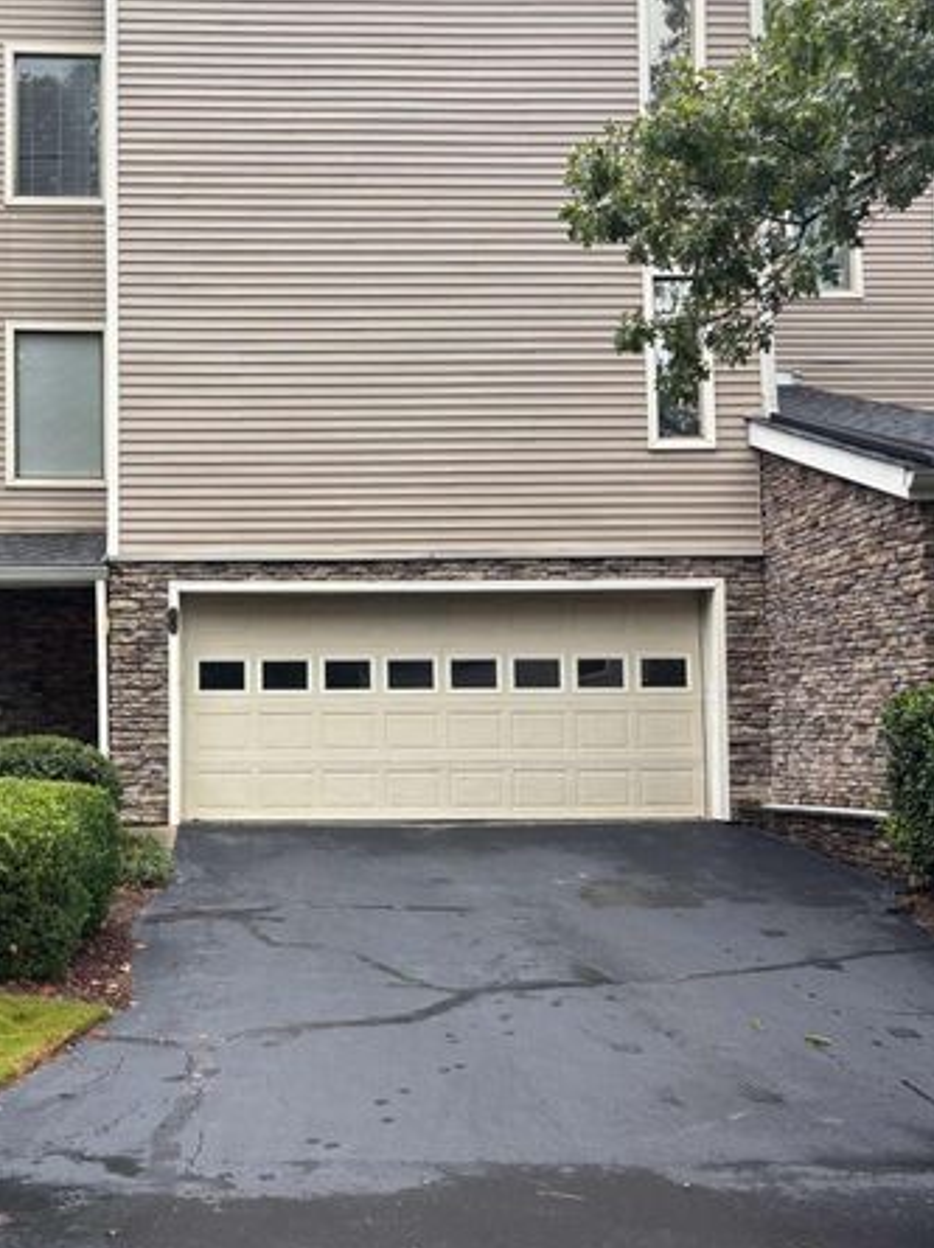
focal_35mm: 39
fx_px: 1405
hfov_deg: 36.0
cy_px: 663
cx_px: 250
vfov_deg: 47.9
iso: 40
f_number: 1.6
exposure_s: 1/205
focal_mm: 5.96
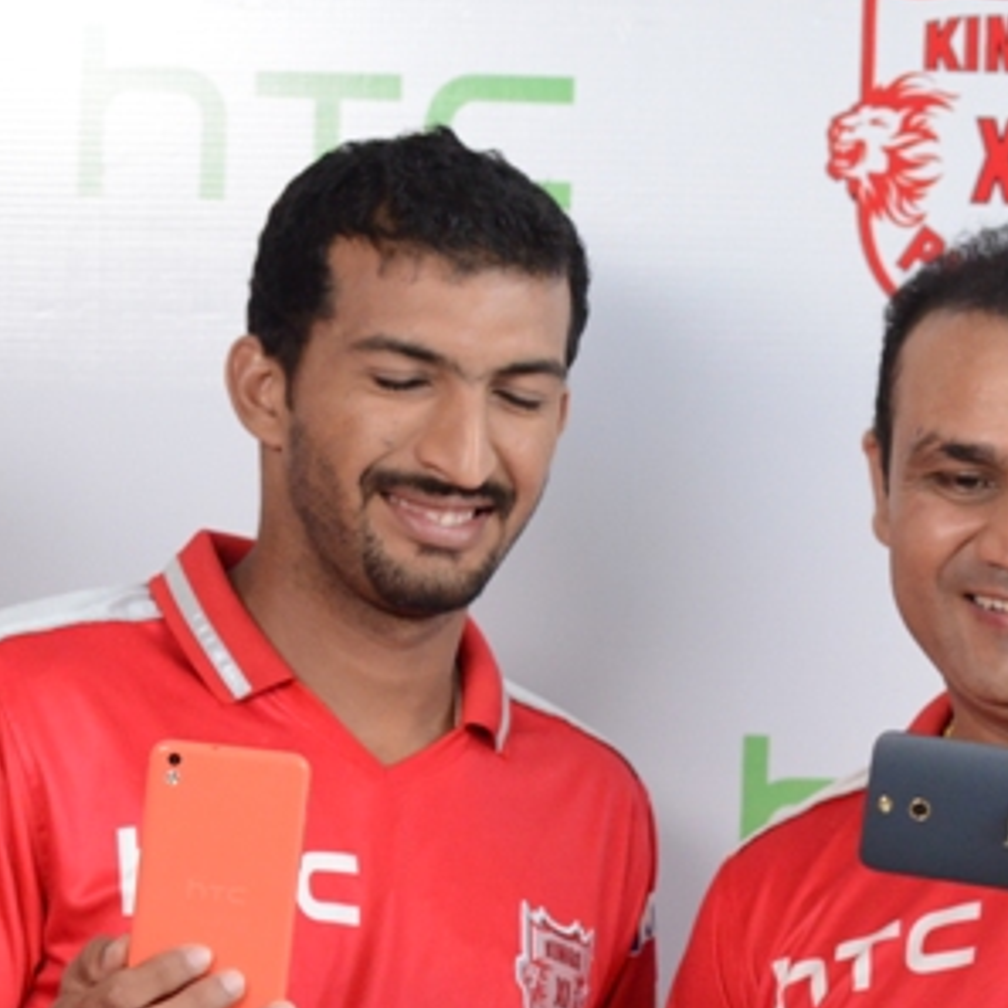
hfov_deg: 6.2
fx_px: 9356
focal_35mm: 284
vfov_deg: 6.1
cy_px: 1234
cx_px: 692
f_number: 4
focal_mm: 90
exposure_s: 1/160
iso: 2000
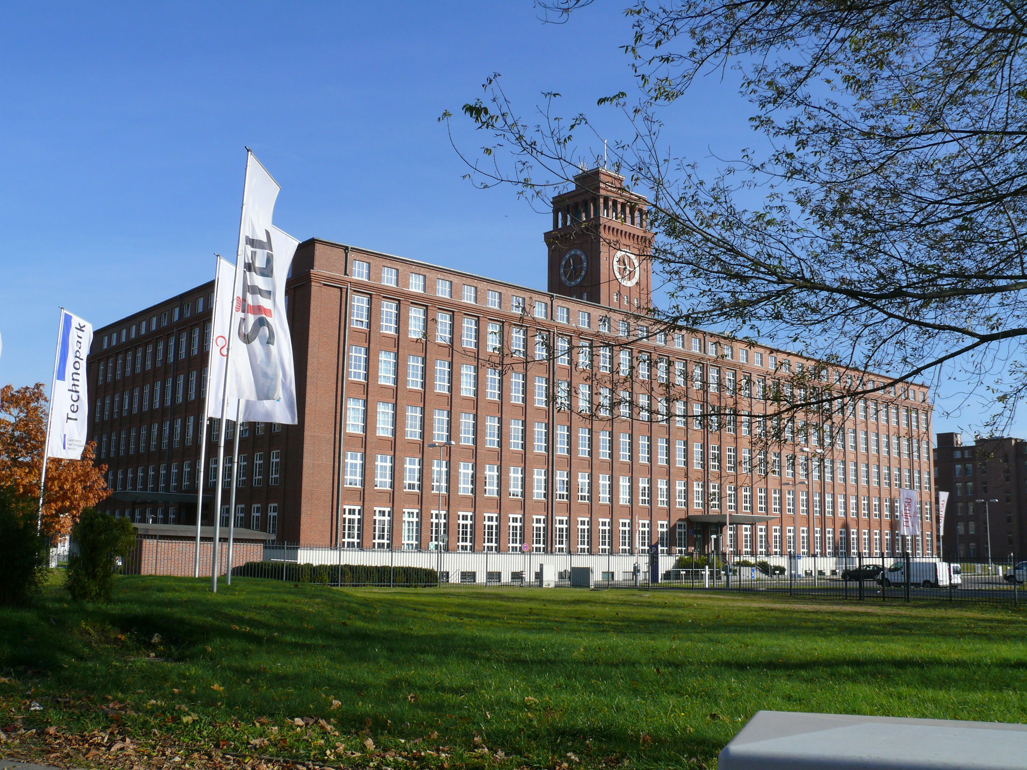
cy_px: 385
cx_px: 514
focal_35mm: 35
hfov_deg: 52.6
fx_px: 1038
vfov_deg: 40.7
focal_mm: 7.4
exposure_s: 1/500
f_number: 6.3
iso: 100
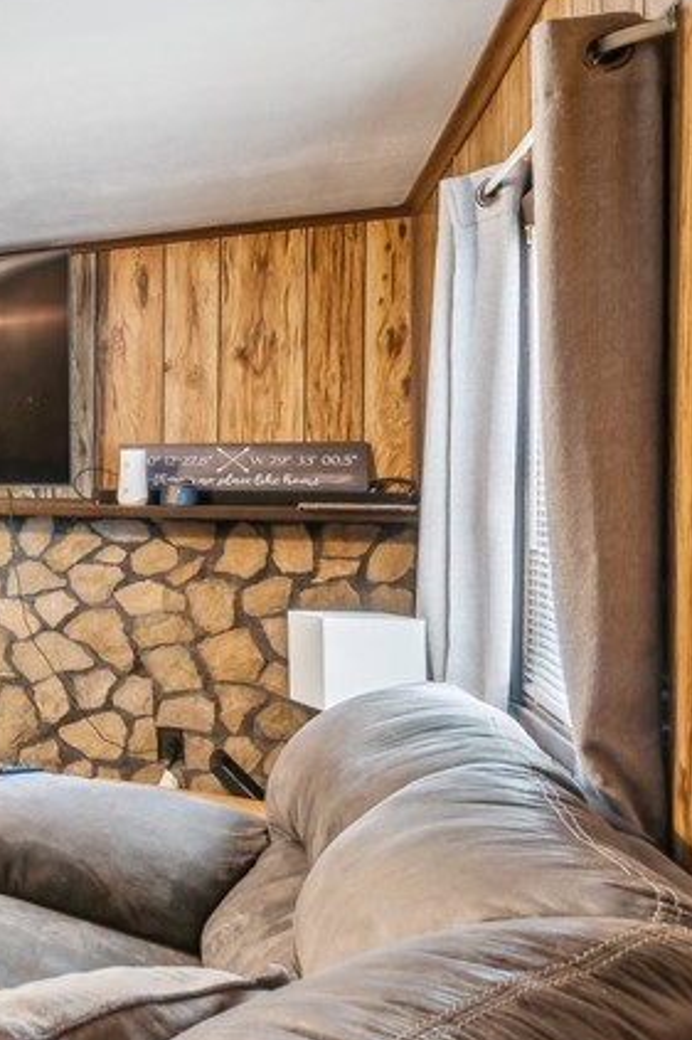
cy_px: 461
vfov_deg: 53.0
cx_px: -605
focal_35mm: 36
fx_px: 1039
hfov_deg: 21.1
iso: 80
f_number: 11
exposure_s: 1/2
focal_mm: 14
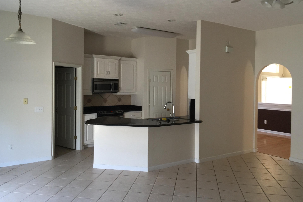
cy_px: 96
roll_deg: -2.1
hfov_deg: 60.3
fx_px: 261
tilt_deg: +0.5
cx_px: 152
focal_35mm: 31
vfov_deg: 42.3
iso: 250
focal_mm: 4.15
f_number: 2.2
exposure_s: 1/20
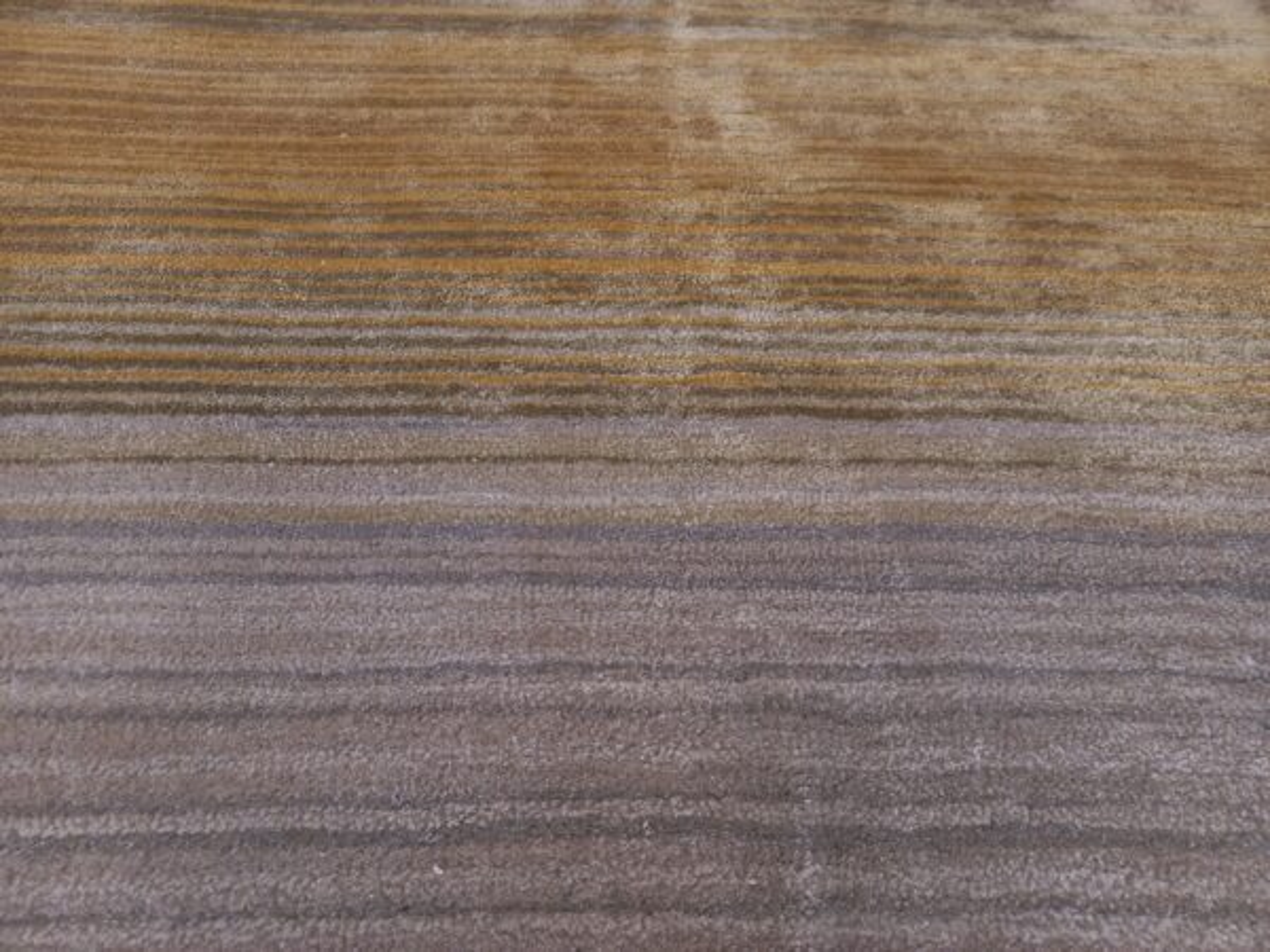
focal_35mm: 25
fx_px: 917
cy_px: 476
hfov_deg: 69.4
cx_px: 635
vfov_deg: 54.9
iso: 200
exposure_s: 1/50
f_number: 1.8
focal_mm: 4.6
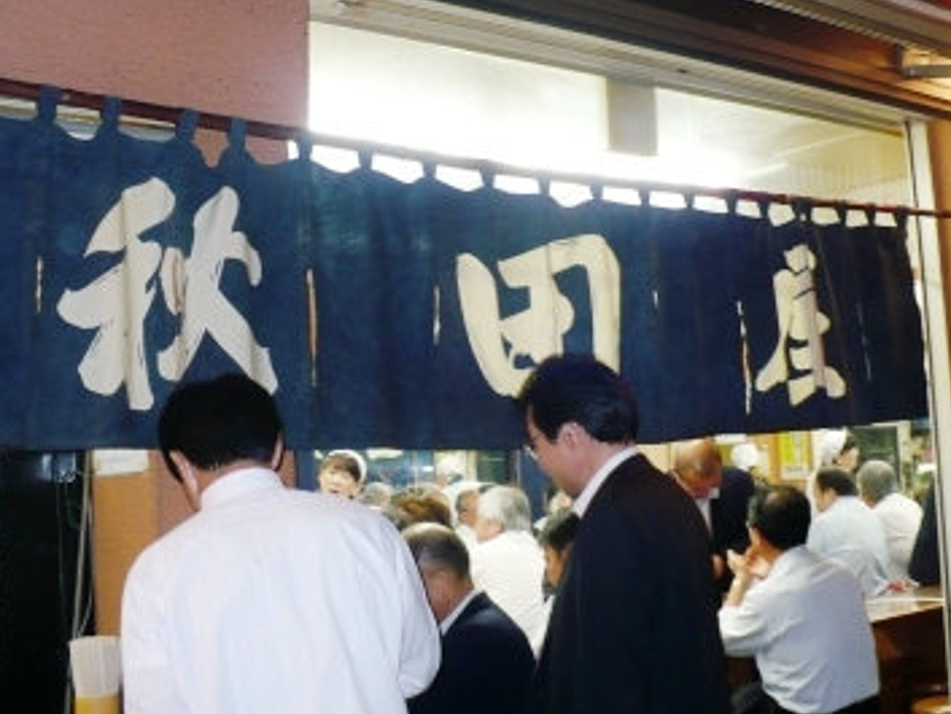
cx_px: 552
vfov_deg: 30.8
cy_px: 272
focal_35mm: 47
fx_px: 1292
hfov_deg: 40.3
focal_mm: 6.1
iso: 125
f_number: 2.8
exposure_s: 1/30
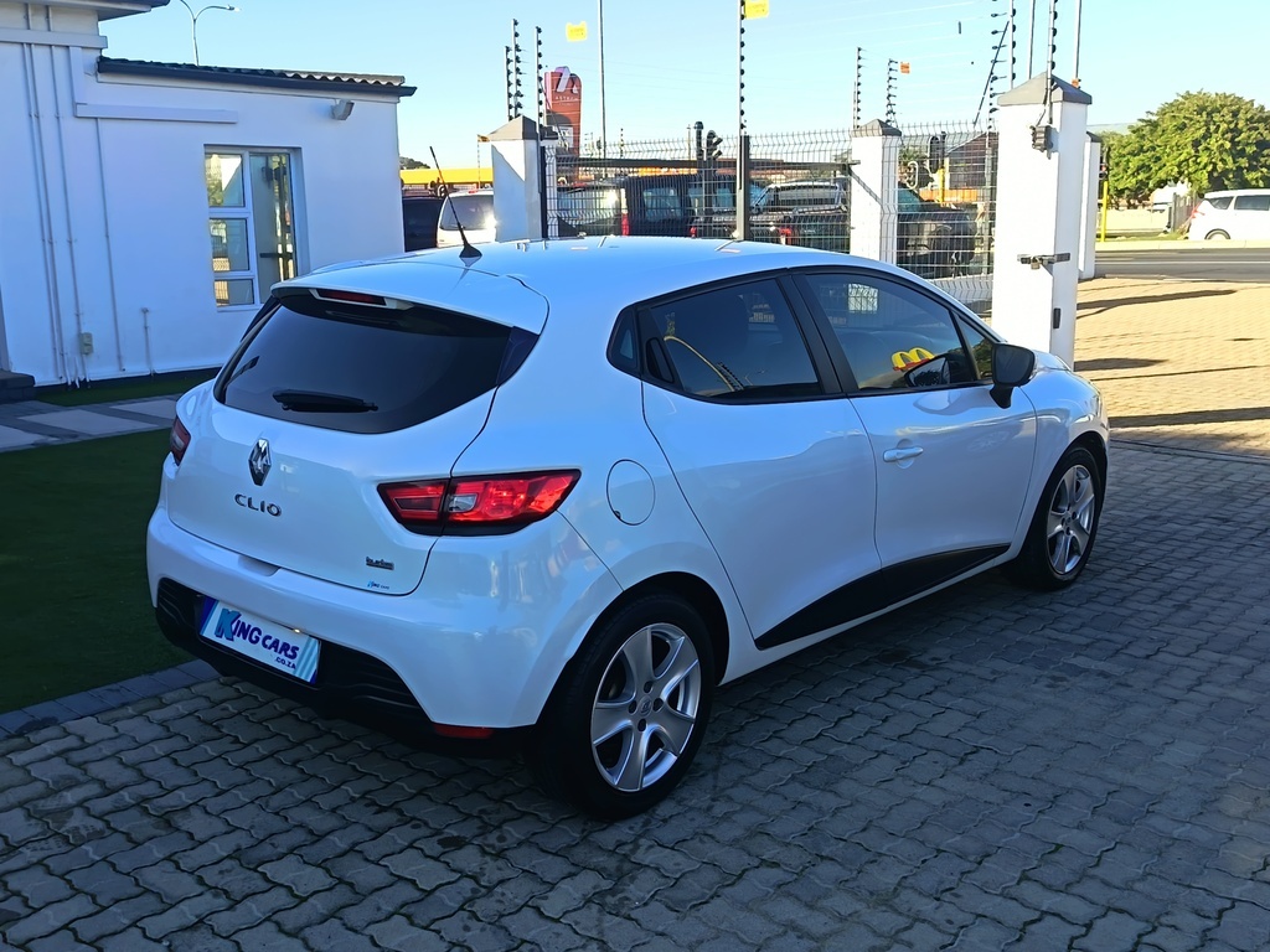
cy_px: 476
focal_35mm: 36
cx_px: 635
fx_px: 1321
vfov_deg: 39.7
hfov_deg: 51.4
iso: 100
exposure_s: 1/323
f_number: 1.75
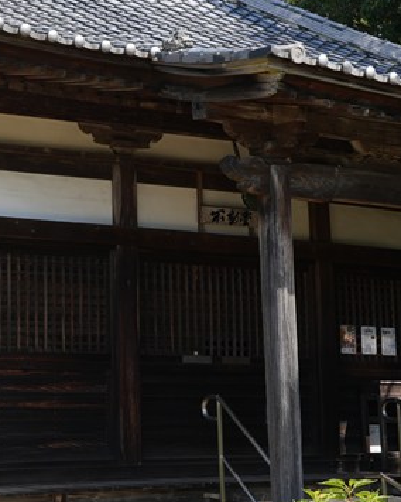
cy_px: 161
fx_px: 1365
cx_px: 52
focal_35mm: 92
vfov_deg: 20.7
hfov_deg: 16.5
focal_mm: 34
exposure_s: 1/125
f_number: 8
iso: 100
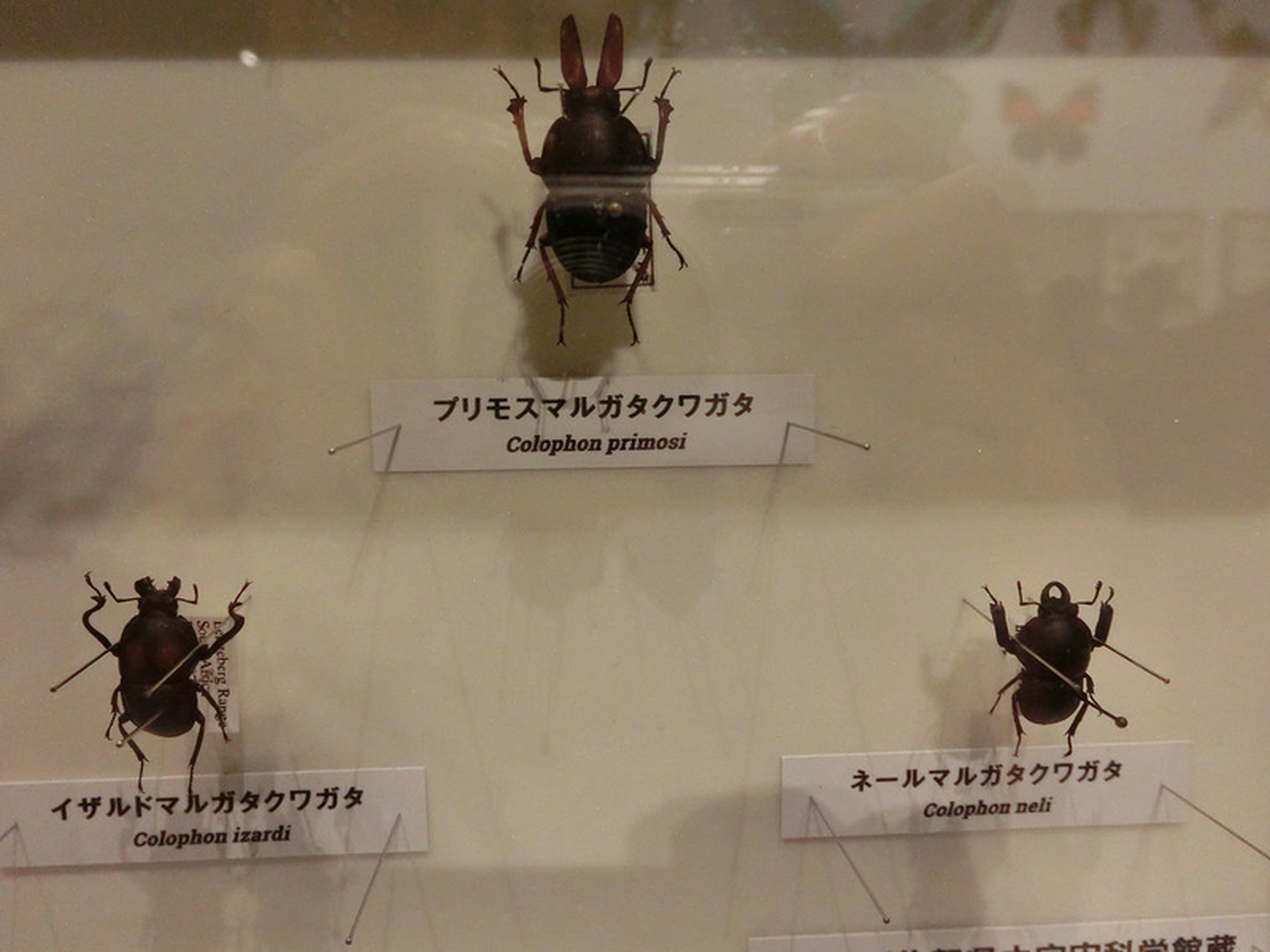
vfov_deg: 49.7
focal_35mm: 28
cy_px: 476
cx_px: 635
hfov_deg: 63.4
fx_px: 1027
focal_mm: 5
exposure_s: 1/125
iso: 640
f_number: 3
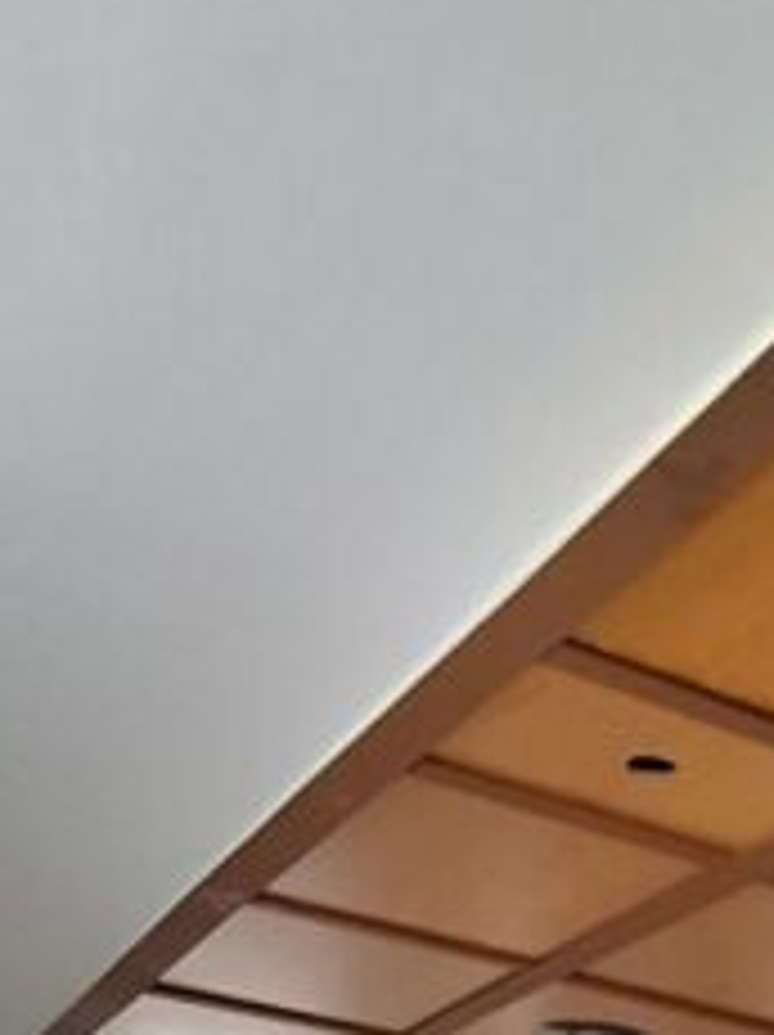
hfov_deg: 23.4
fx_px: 1732
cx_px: 891
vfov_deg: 22.6
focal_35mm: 58
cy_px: 1768
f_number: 2.2
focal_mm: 1.74
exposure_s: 1/33
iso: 200
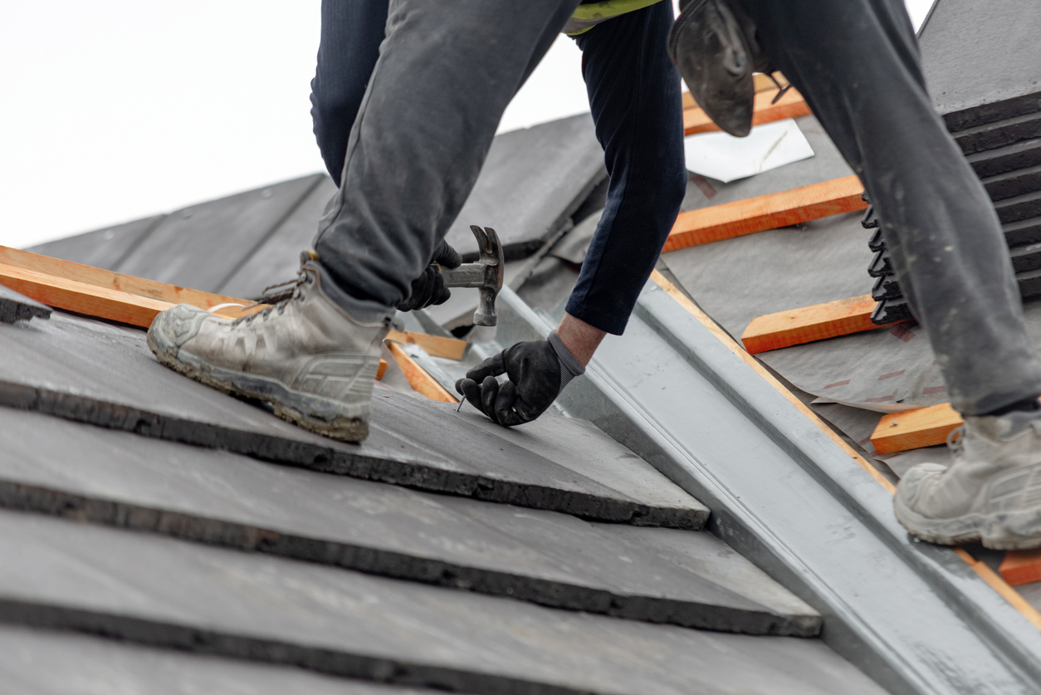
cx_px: 520
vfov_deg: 6.9
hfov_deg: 10.3
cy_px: 348
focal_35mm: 200
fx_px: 5785
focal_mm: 200
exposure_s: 1/500
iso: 400
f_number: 3.5
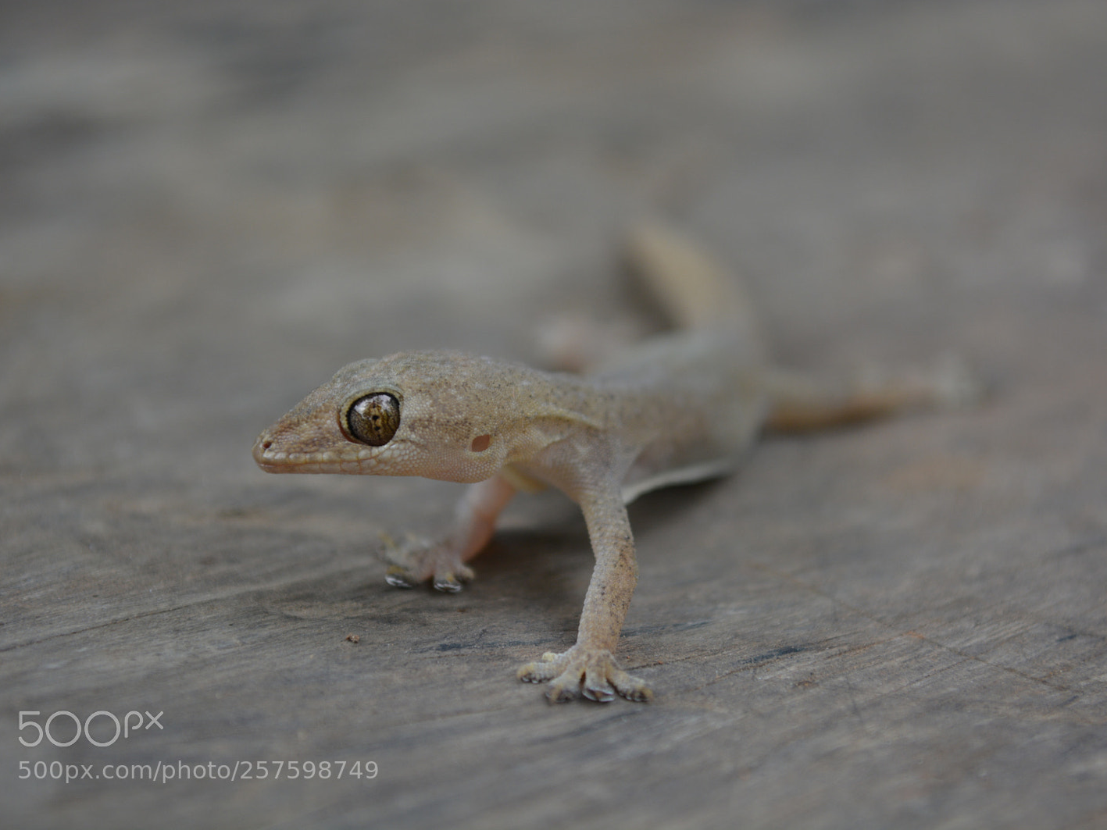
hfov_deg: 21.9
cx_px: 595
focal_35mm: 90
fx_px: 2864
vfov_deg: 16.5
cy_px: 415
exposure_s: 1/125
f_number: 5.6
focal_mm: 55
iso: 200
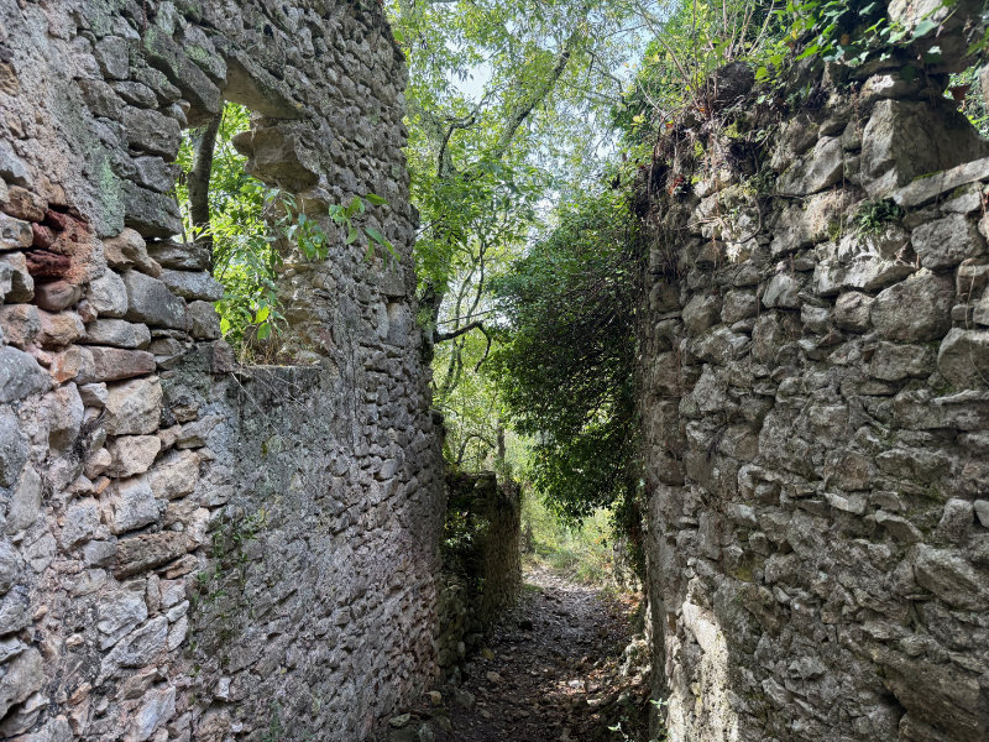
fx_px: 686
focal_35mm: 24
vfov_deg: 56.8
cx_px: 494
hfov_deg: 71.6
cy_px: 371
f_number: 1.8
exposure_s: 1/305
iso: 100
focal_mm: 6.8
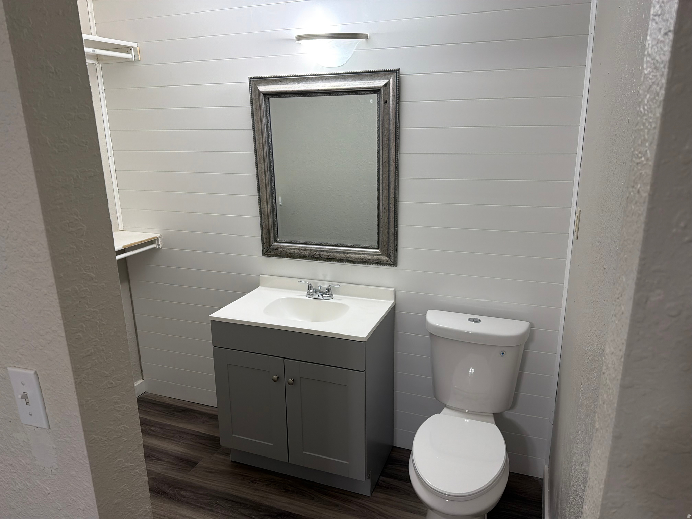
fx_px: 480
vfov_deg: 56.8
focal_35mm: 24
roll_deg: +0.8
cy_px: 260
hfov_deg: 71.6
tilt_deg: -15.6
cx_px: 346
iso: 125
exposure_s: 1/60
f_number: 1.78
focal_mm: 6.76
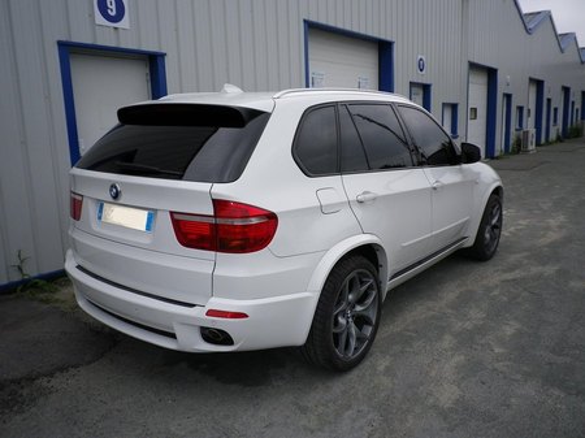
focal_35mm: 28
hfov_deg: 63.5
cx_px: 292
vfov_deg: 49.7
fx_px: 473
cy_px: 219
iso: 80
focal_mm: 5.05
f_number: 3.5
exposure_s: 1/500
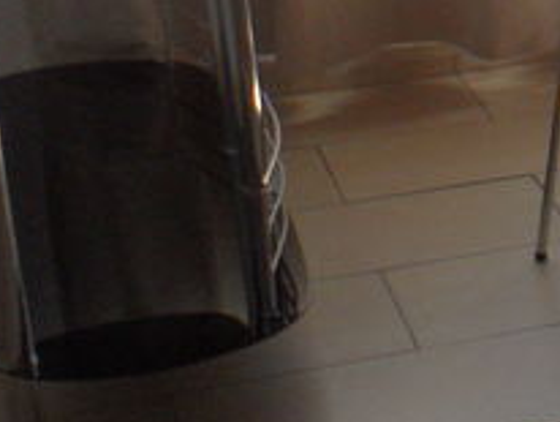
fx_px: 2041
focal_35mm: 126
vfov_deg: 11.6
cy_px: -27
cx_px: 1316
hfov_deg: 12.5
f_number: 3.3
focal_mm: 4.9
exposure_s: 1/90
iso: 80
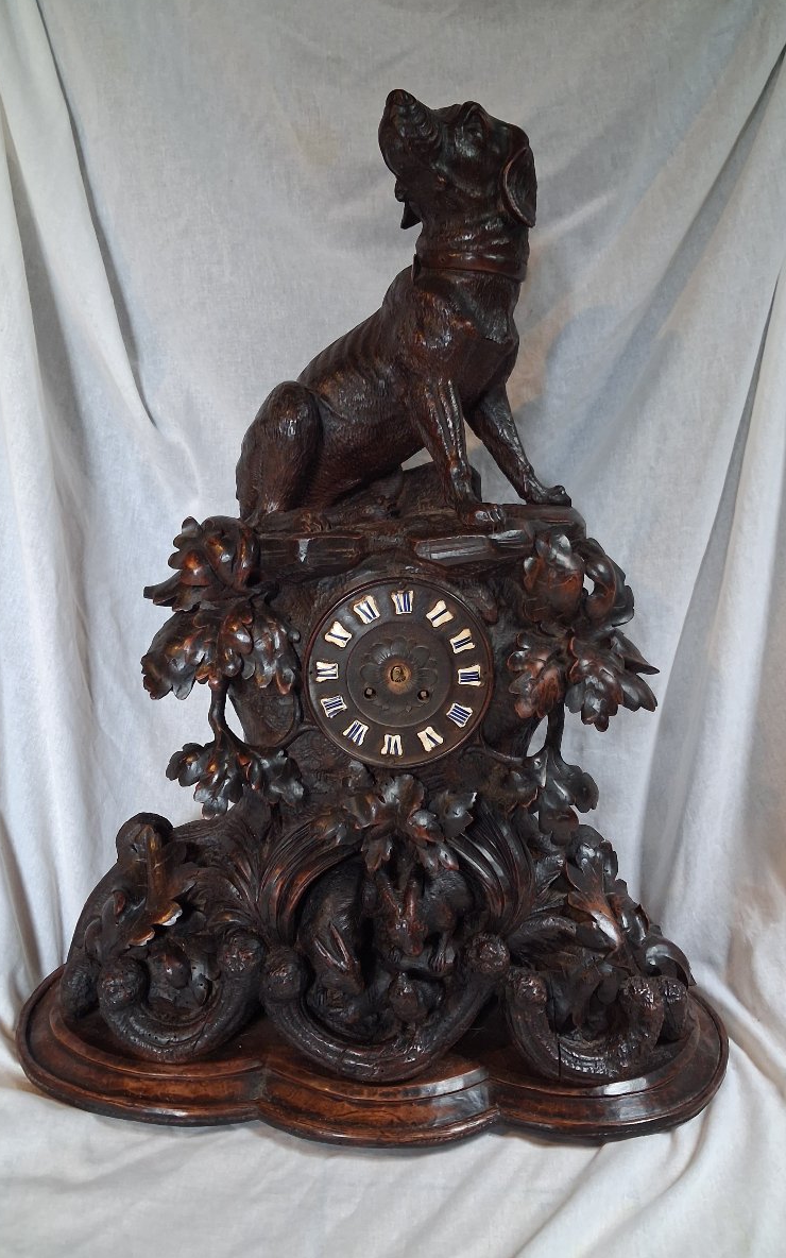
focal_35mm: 29
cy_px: 624
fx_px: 994
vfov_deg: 64.6
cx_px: 397
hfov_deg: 43.1
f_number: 1.8
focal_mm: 4
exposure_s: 1/33
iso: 500
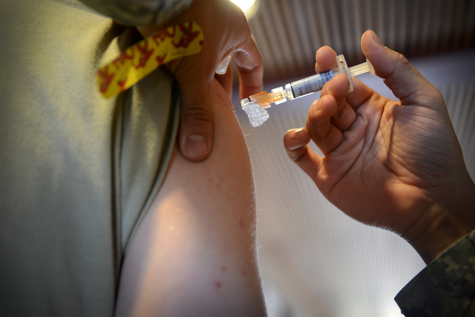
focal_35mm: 45
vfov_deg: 29.9
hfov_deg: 43.6
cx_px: 238
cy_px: 158
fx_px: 594
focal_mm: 45
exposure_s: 1/80
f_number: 2.8
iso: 800
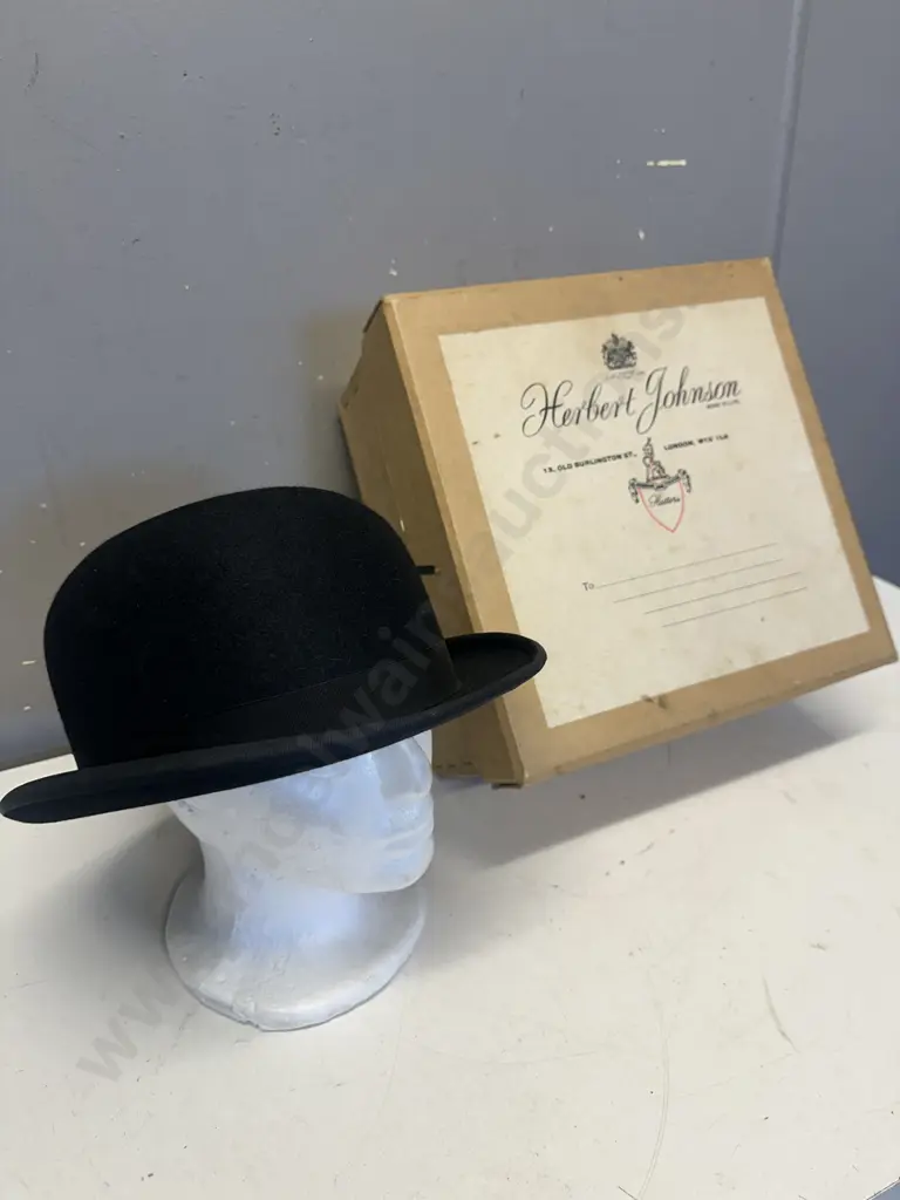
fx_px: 832
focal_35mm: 24
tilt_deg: -26.6
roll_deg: +1.1
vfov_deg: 71.6
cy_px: 600
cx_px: 450
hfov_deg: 56.8
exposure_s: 1/100
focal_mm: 6.86
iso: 100
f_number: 1.78
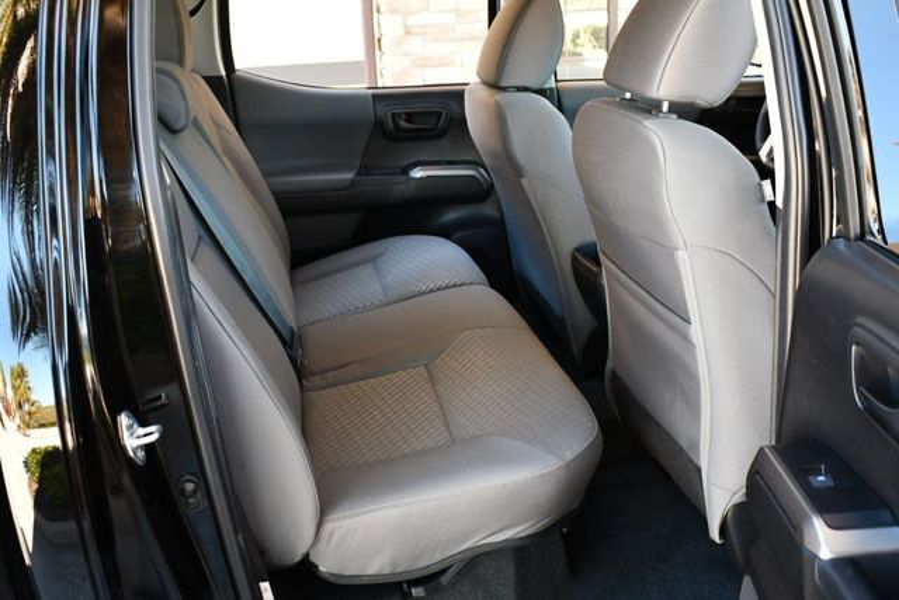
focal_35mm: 36
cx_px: 450
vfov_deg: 36.9
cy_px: 300
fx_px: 899
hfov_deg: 53.1
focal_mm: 18
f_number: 3.5
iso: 800
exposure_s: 1/160
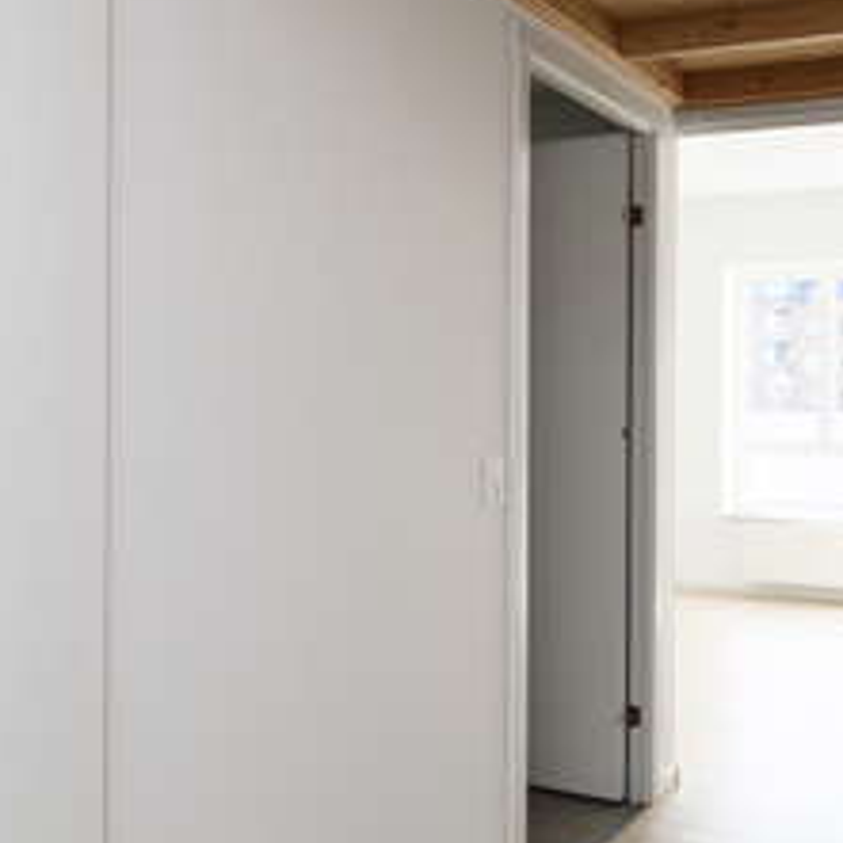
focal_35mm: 42
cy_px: 412
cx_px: 629
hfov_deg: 39.0
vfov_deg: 40.0
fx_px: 1157
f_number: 5.6
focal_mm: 26
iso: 200
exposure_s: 1/30
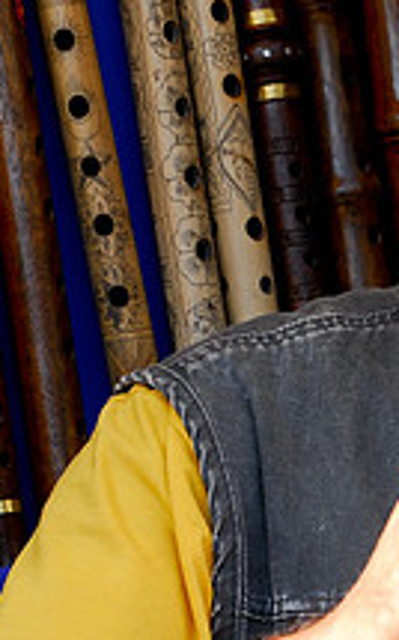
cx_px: 414
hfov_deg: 4.5
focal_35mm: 289
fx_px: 5038
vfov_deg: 7.3
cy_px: 378
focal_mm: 70
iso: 100
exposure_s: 1/30
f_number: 13
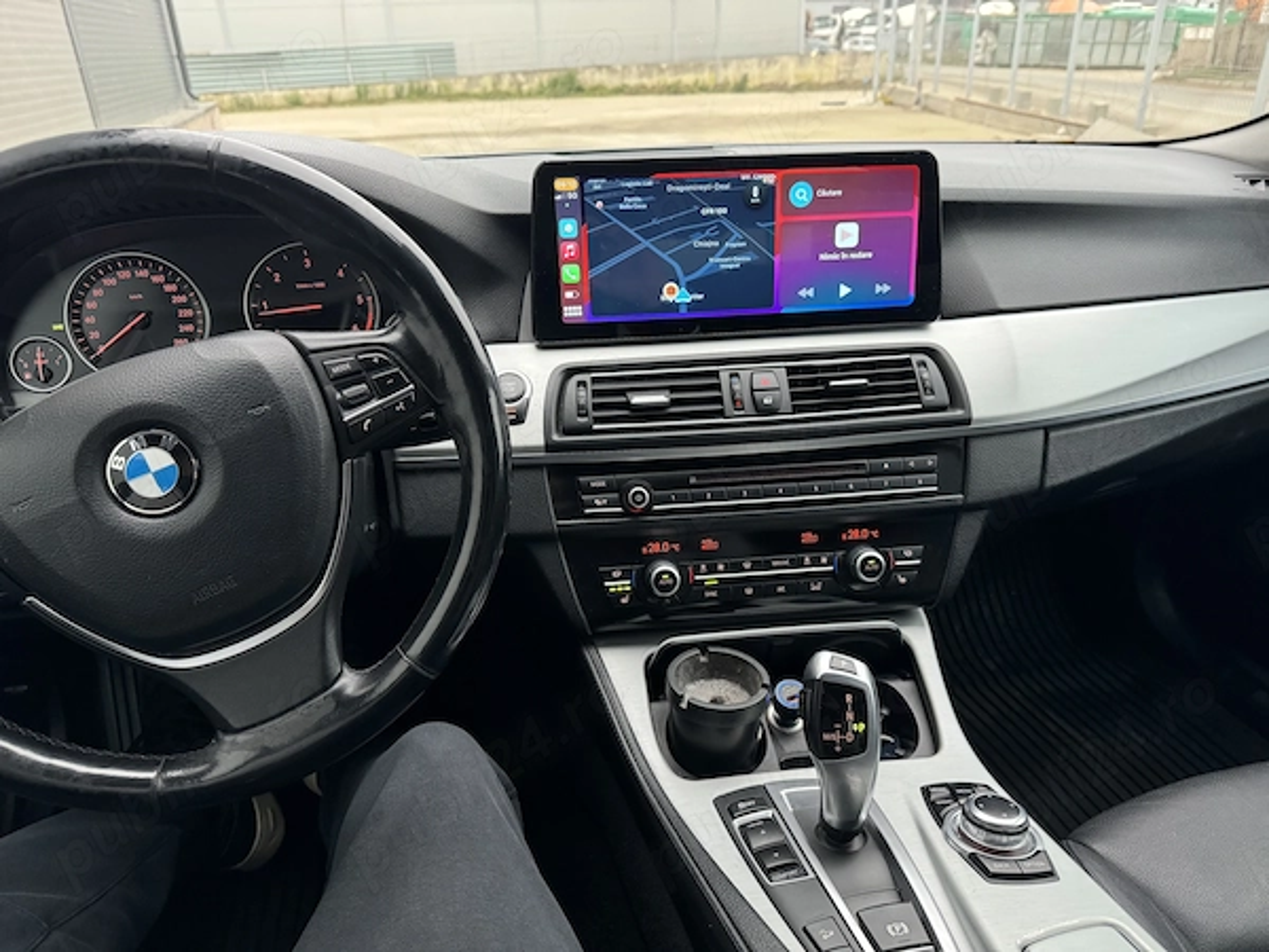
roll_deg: +2.6
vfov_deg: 56.8
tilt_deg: -26.0
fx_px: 880
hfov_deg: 71.6
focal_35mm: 24
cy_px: 476
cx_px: 634
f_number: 1.78
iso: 320
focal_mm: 6.76
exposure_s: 1/60
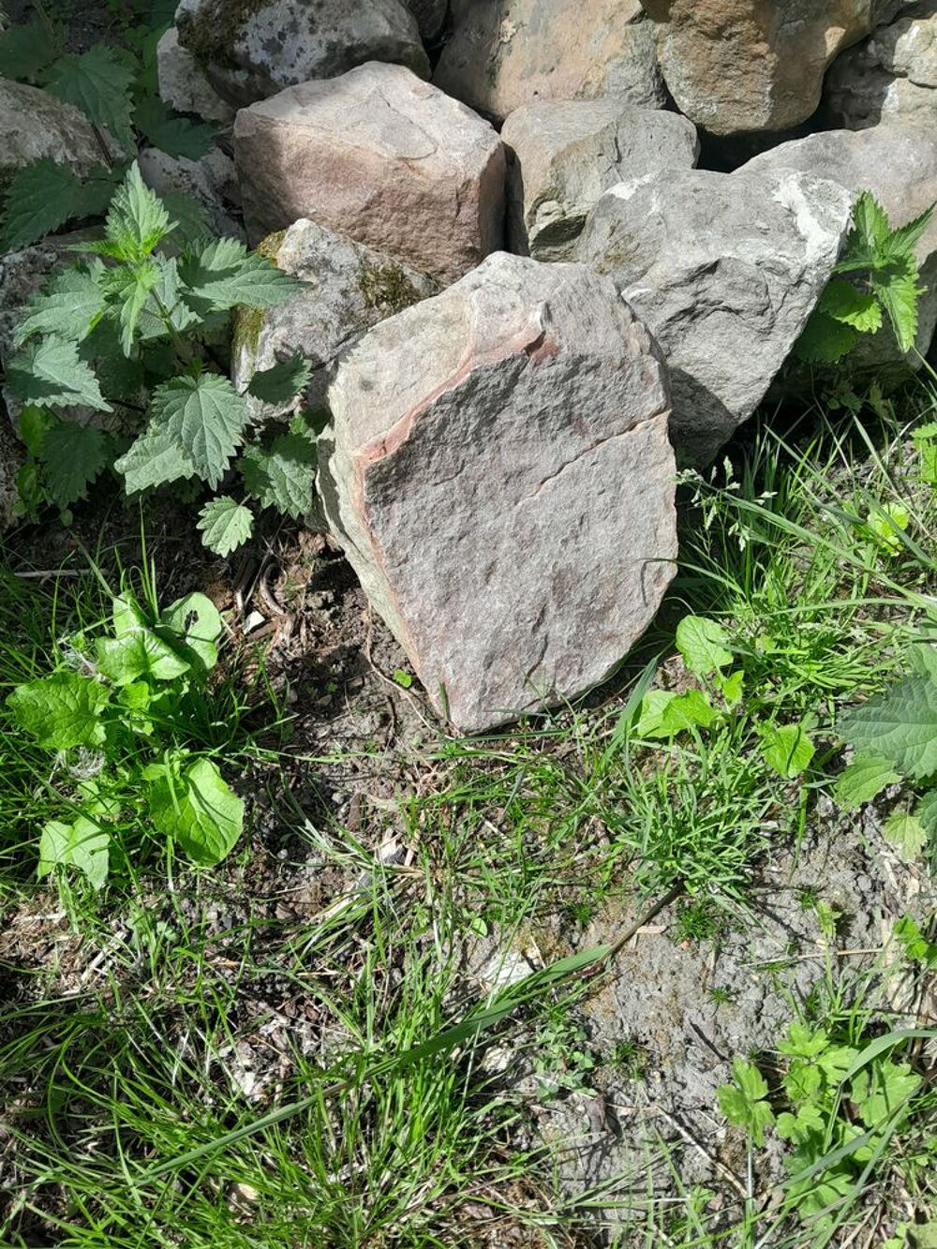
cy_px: 624
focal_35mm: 26
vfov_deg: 67.3
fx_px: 938
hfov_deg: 53.1
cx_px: 468
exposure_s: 1/315
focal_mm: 3.98
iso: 40
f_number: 1.8
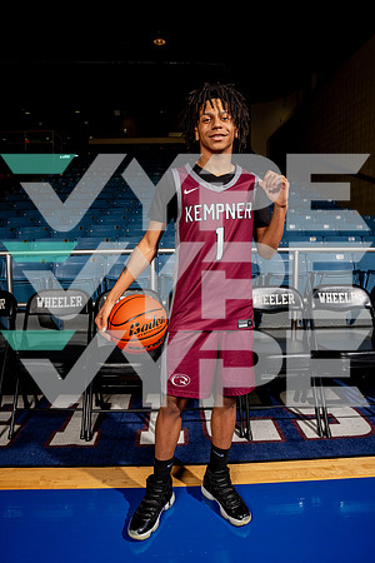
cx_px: 188
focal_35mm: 24
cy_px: 282
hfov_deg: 53.1
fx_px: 375
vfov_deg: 73.7
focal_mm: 24
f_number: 7.1
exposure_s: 1/125
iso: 250
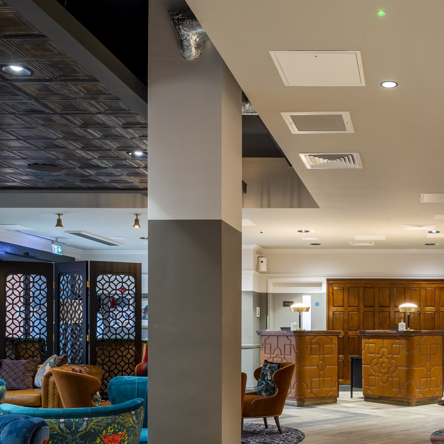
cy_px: 288
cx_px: 396
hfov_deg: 36.8
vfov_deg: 38.8
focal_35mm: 43
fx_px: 624
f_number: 11
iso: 100
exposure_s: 1.6
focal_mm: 24
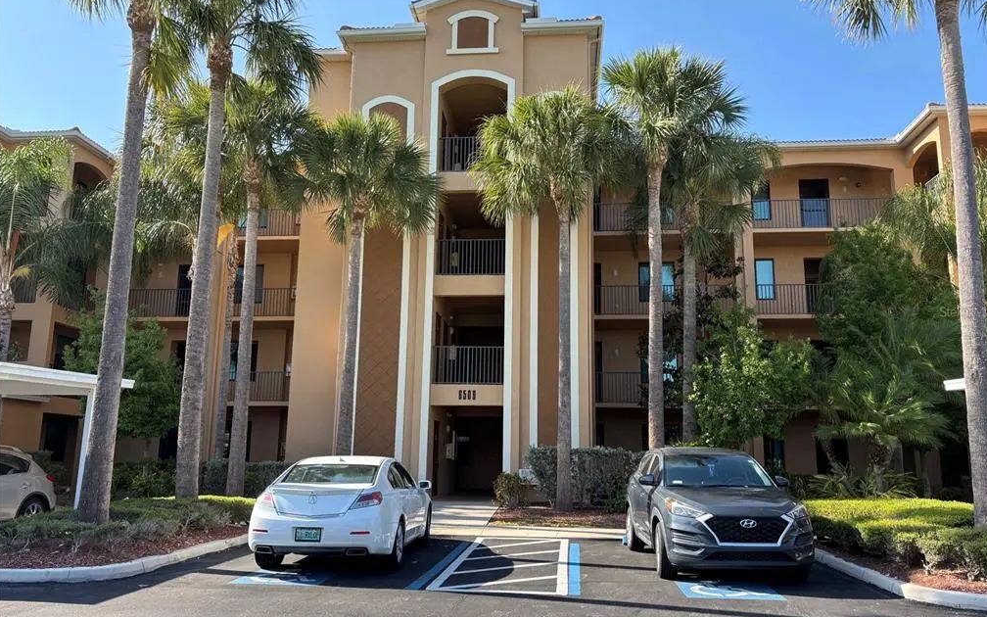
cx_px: 497
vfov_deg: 44.5
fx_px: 753
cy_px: 311
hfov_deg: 66.5
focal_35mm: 28
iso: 50
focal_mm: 5.96
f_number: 1.6
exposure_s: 1/792
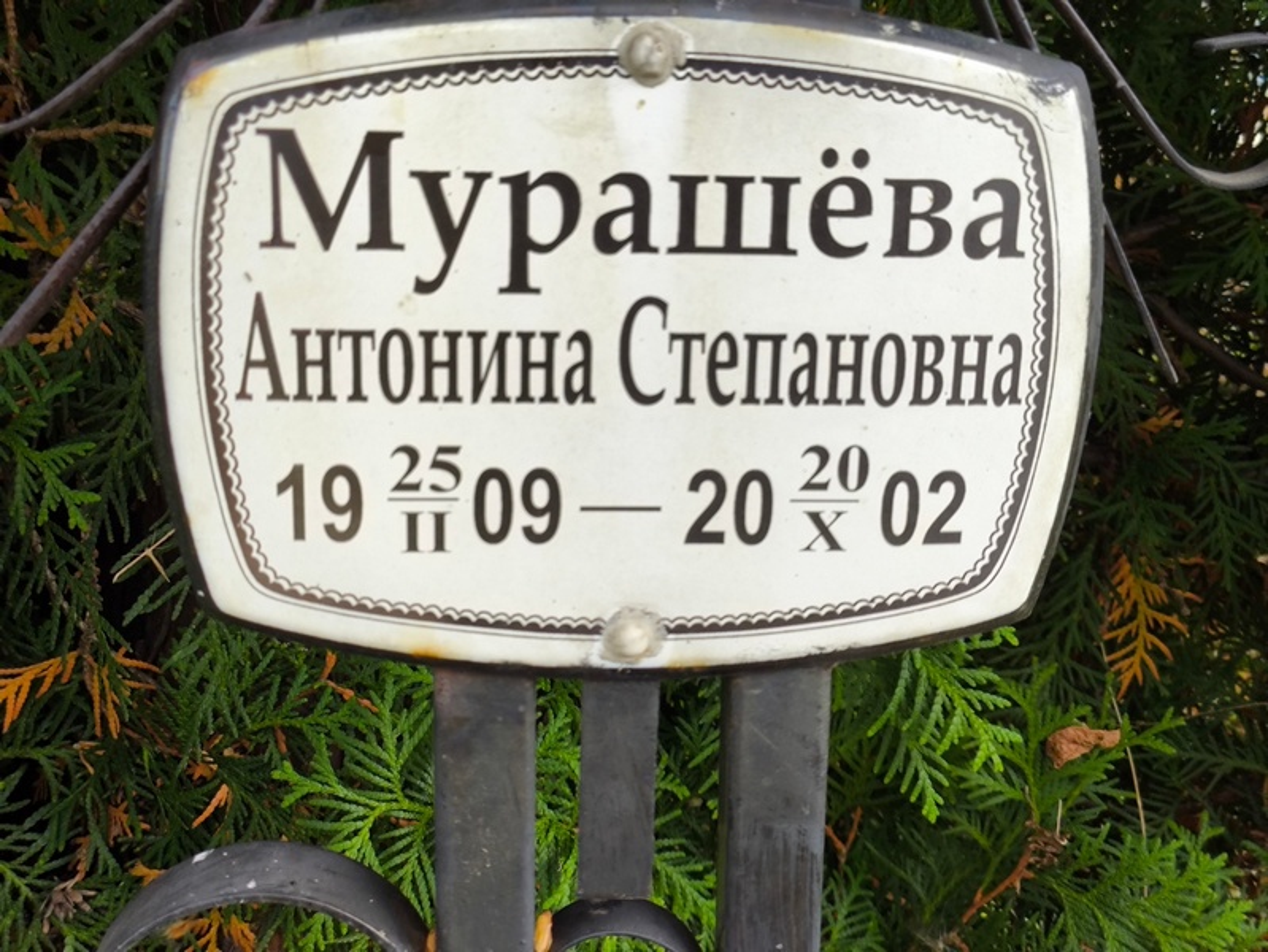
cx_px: 634
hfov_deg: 38.2
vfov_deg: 29.1
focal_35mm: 50
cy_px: 476
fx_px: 1832
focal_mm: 4.71
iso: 50
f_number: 1.7
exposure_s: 1/133
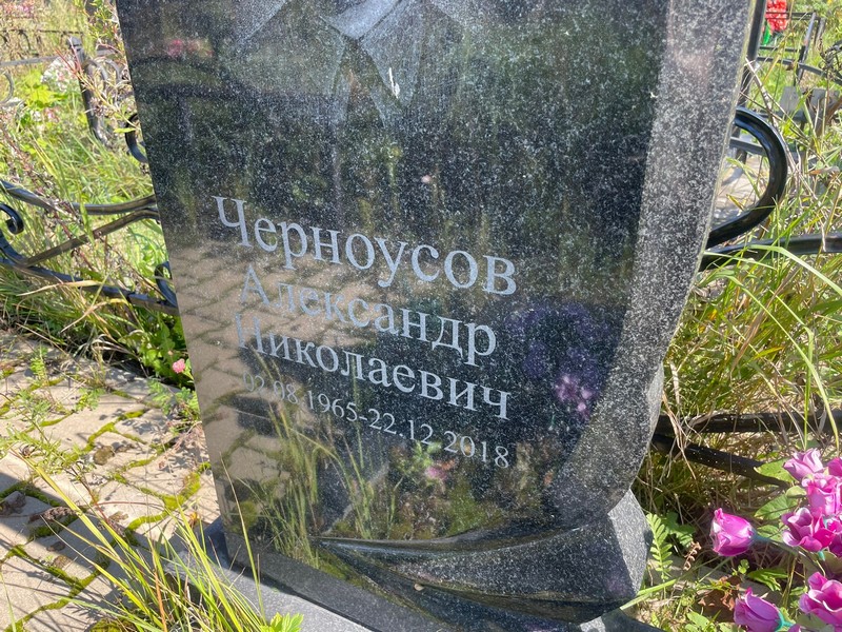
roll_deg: +2.4
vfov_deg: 53.1
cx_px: 421
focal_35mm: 26
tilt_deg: -26.7
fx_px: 632
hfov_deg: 67.3
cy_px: 316
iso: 32
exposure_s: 1/491
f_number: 1.6
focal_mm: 4.2
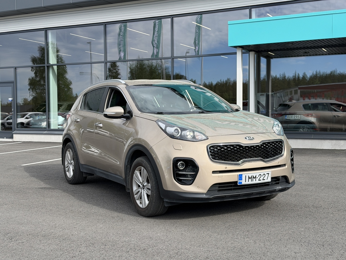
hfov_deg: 39.7
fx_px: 480
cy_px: 130
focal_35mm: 48
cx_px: 173
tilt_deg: -1.9
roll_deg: +0.6
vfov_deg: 30.3
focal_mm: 6.76
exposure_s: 1/2088
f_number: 1.78
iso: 64
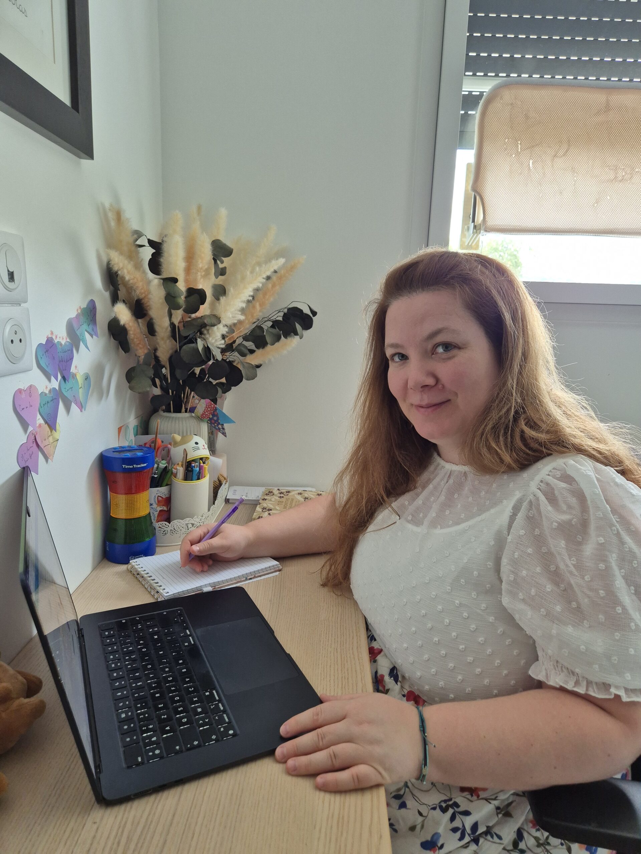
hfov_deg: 58.9
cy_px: 427
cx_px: 320
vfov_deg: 73.9
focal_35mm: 23
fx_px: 568
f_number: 1.8
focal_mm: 5.4
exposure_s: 1/180
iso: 200
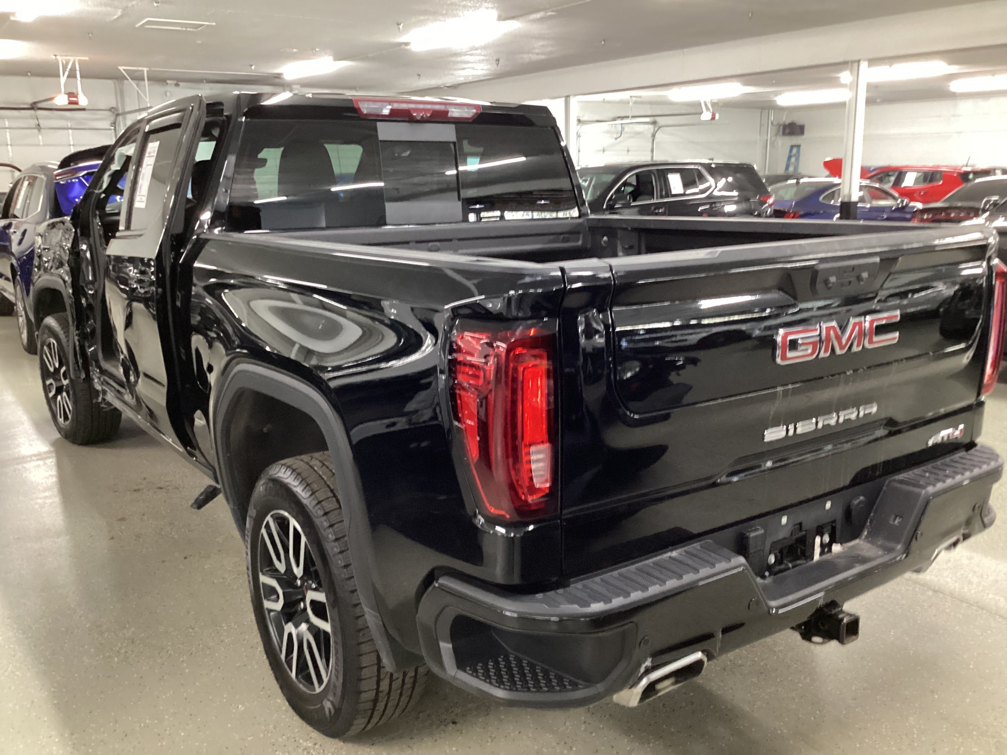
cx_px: 504
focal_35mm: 31
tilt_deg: -14.2
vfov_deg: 45.4
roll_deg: +0.9
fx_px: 902
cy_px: 378
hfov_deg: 58.4
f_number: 2.4
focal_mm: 3.3
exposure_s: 1/25
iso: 400
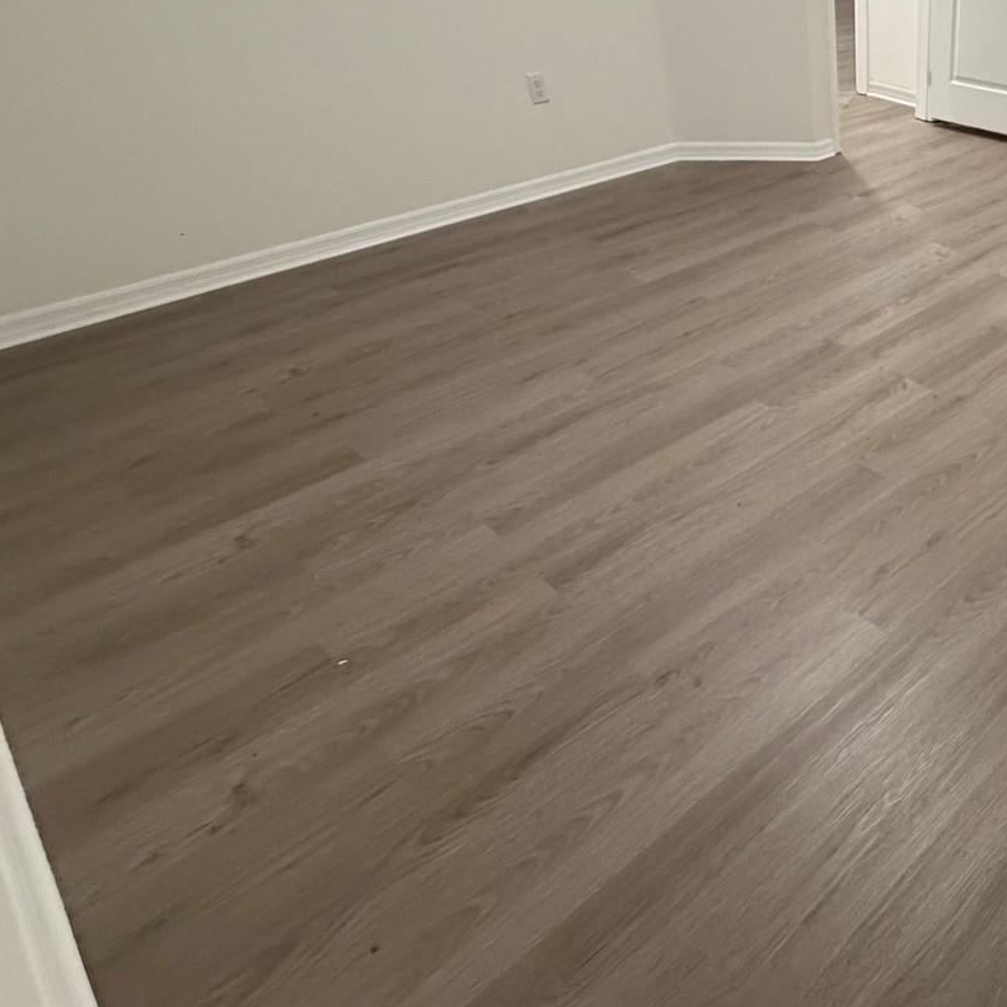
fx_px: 823
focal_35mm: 25
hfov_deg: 54.2
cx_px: 921
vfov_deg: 62.9
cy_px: 469
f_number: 2.2
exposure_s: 1/60
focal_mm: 2.22
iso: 640
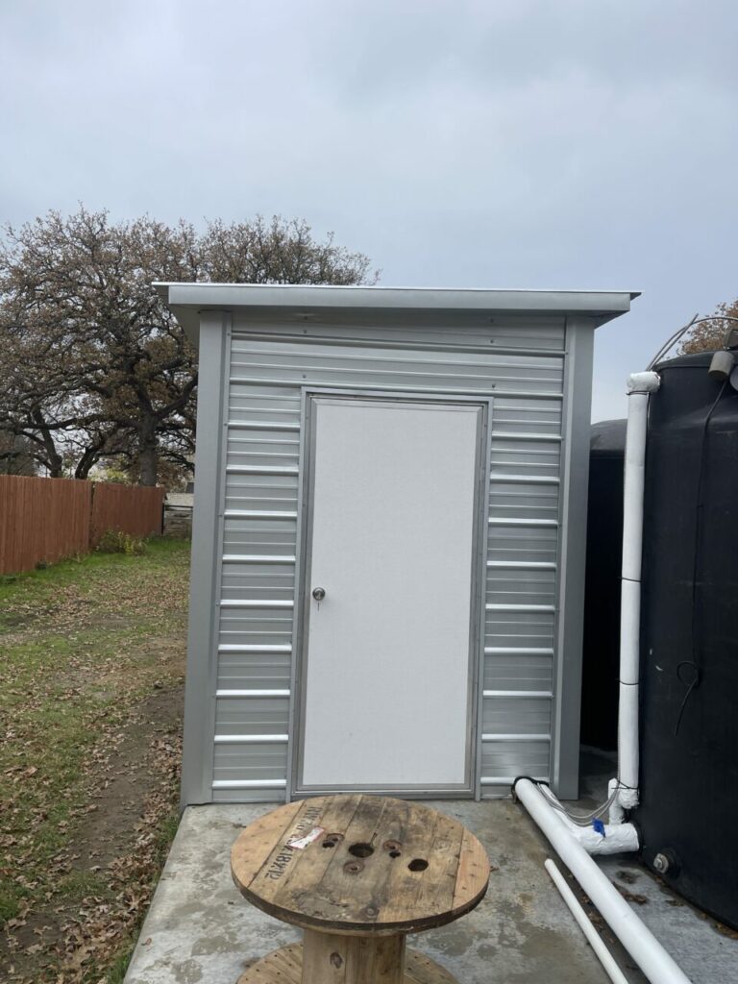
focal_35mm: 26
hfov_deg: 53.1
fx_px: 739
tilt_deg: -0.7
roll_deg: -2.6
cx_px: 369
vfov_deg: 67.3
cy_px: 492
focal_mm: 5.1
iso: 32
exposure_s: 1/1048
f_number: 1.6
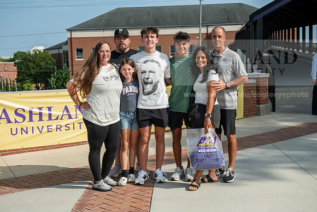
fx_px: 440
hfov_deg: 39.6
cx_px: 158
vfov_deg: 27.0
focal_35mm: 50
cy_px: 106
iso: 100
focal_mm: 50
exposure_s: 1/640
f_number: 5
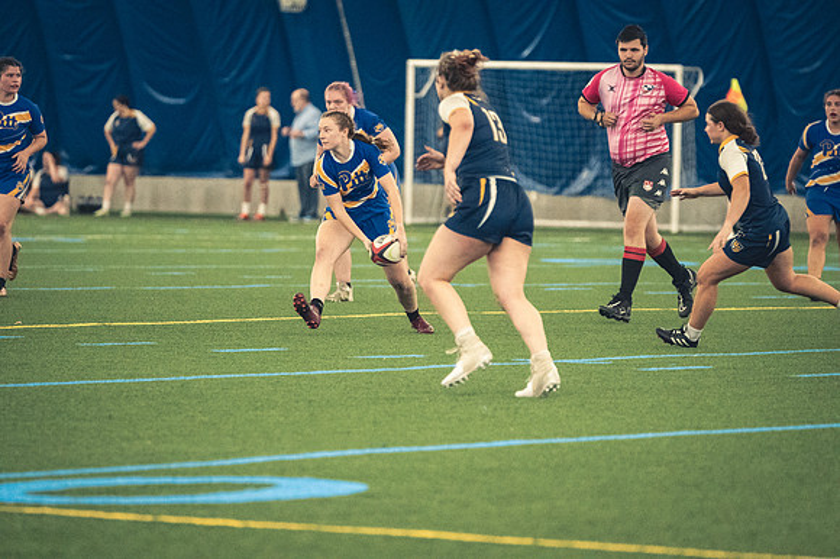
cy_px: 280
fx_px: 6996
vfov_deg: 4.6
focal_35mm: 300
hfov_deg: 6.9
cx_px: 420
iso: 12800
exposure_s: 1/500
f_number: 2.8
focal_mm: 200
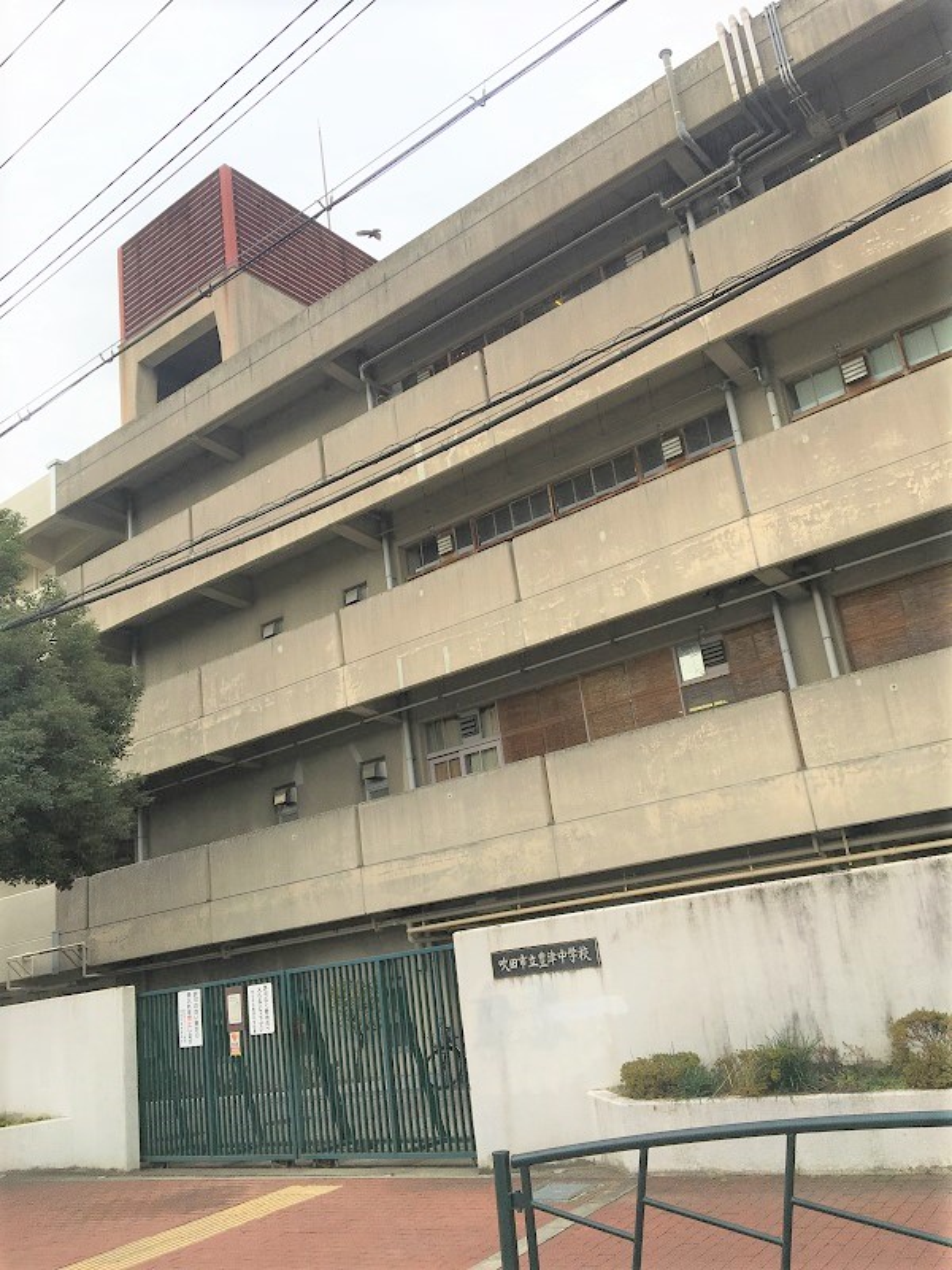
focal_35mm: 29
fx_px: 1063
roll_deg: +7.5
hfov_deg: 48.2
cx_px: 476
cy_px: 635
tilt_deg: +17.2
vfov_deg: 61.7
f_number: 2.2
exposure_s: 1/1183
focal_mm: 4.15
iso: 25
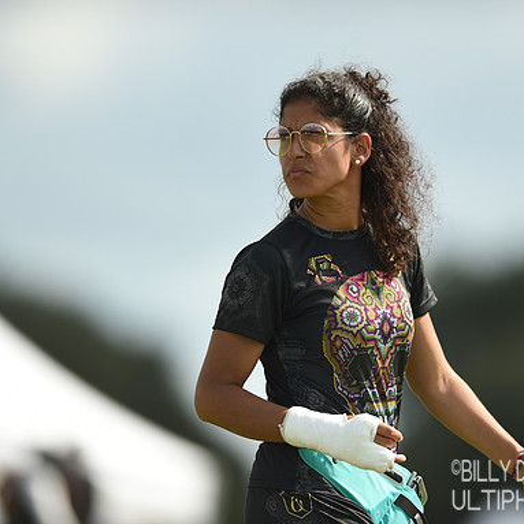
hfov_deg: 3.4
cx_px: 364
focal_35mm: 514
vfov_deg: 3.4
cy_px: 263
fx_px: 8803
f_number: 2.8
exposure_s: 1/2500
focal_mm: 400
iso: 160
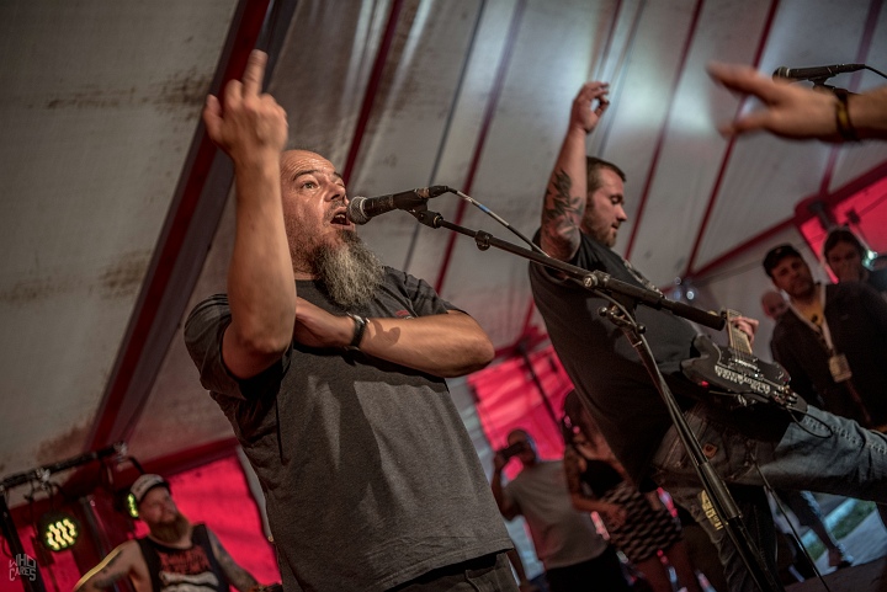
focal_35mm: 52
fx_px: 1282
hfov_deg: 38.2
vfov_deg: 26.0
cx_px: 444
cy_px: 296
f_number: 2.8
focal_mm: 52
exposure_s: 1/100
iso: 640
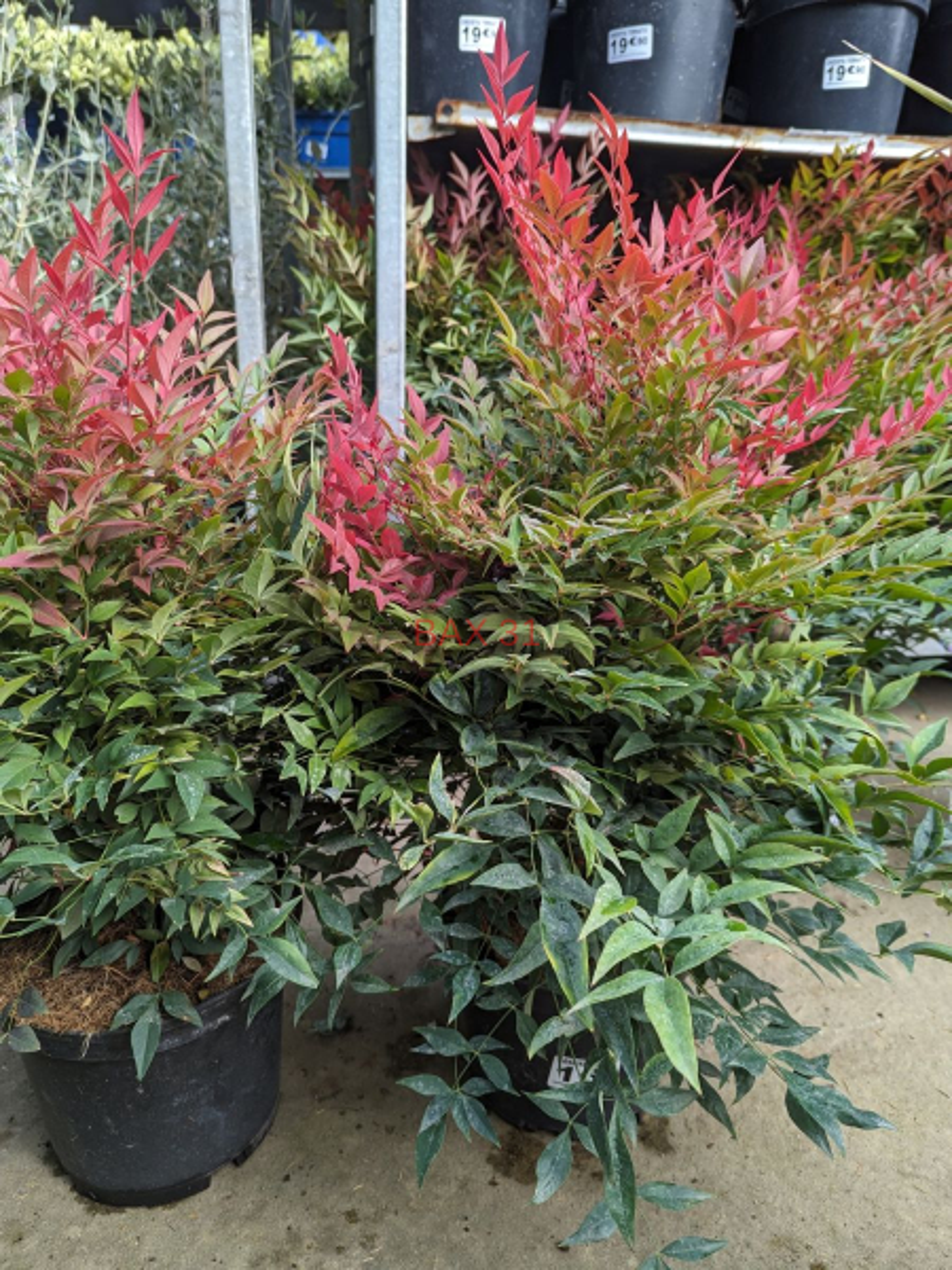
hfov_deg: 56.8
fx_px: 880
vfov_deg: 71.6
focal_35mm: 24
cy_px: 635
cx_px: 476
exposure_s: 1/198
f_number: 1.85
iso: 45
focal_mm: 6.81
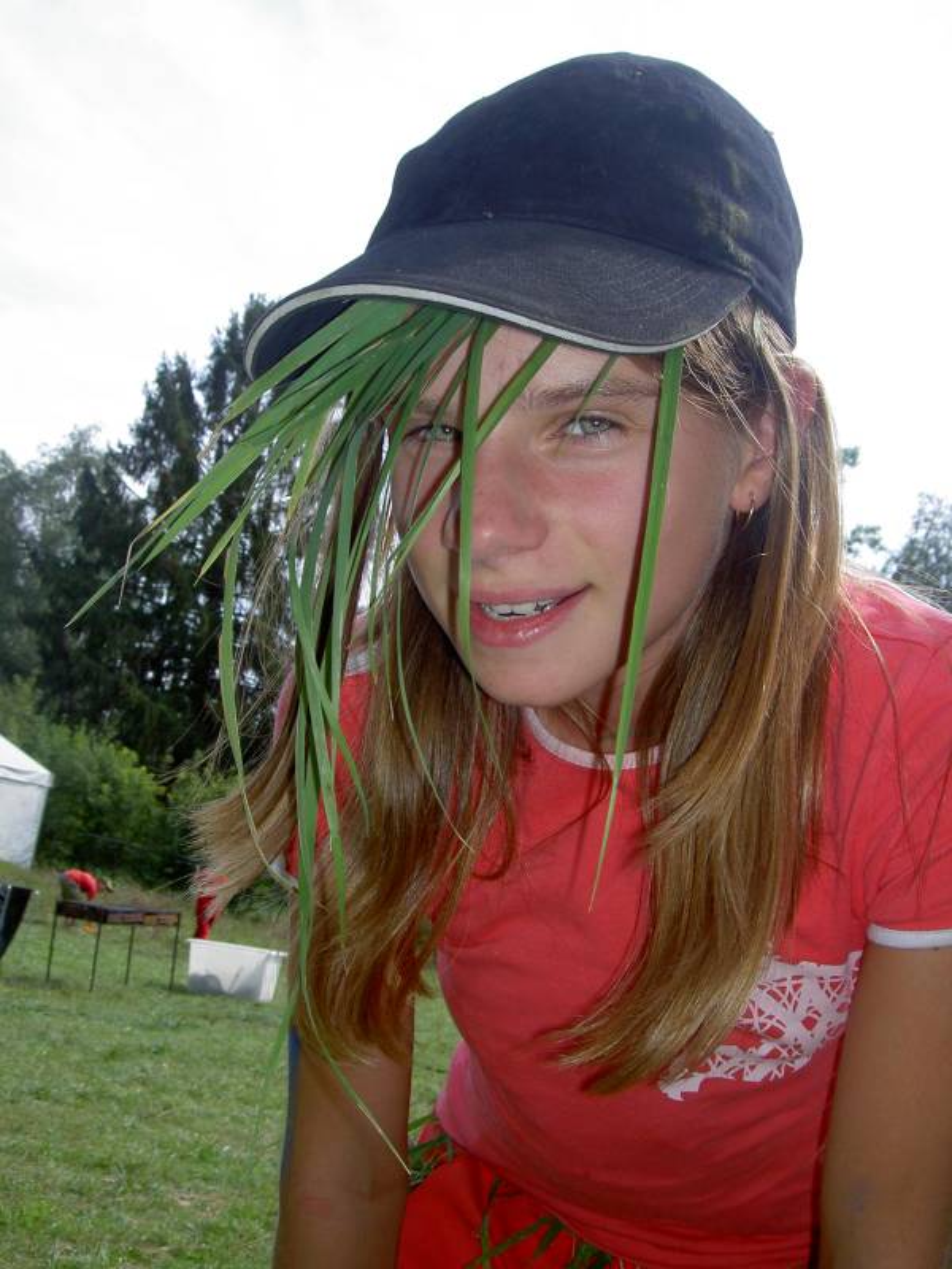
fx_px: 1430
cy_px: 634
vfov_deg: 47.9
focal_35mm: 39
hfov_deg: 36.8
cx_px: 476
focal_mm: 8
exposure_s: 1/250
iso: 100
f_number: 4.7
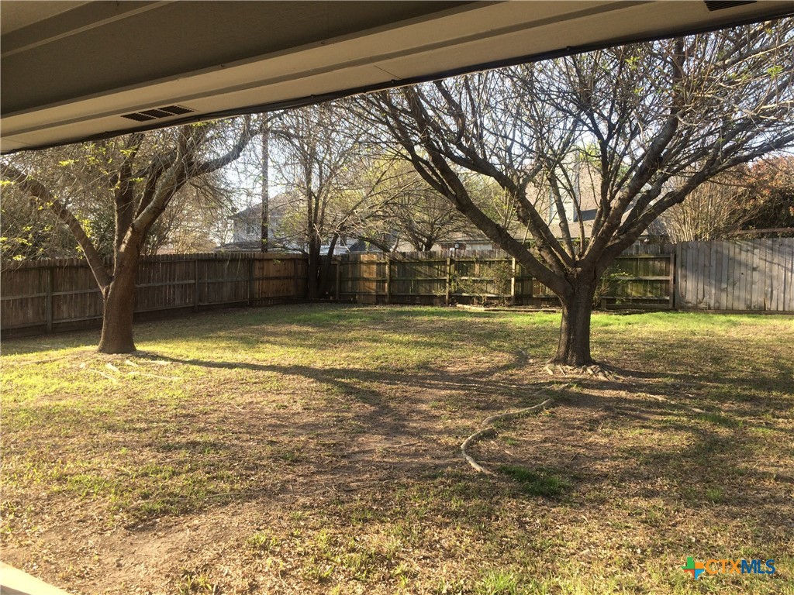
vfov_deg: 48.2
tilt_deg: -0.9
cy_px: 298
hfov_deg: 61.7
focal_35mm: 29
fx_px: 665
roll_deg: +0.1
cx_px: 397
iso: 32
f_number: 2.2
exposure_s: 1/466
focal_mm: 4.15
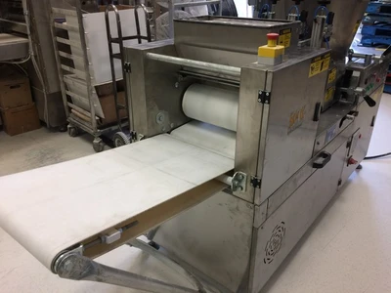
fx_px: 328
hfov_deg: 61.7
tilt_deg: -26.4
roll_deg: -0.9
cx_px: 196
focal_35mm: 29
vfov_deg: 48.2
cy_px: 146
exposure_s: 1/40
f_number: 2.2
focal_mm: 4.15
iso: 40
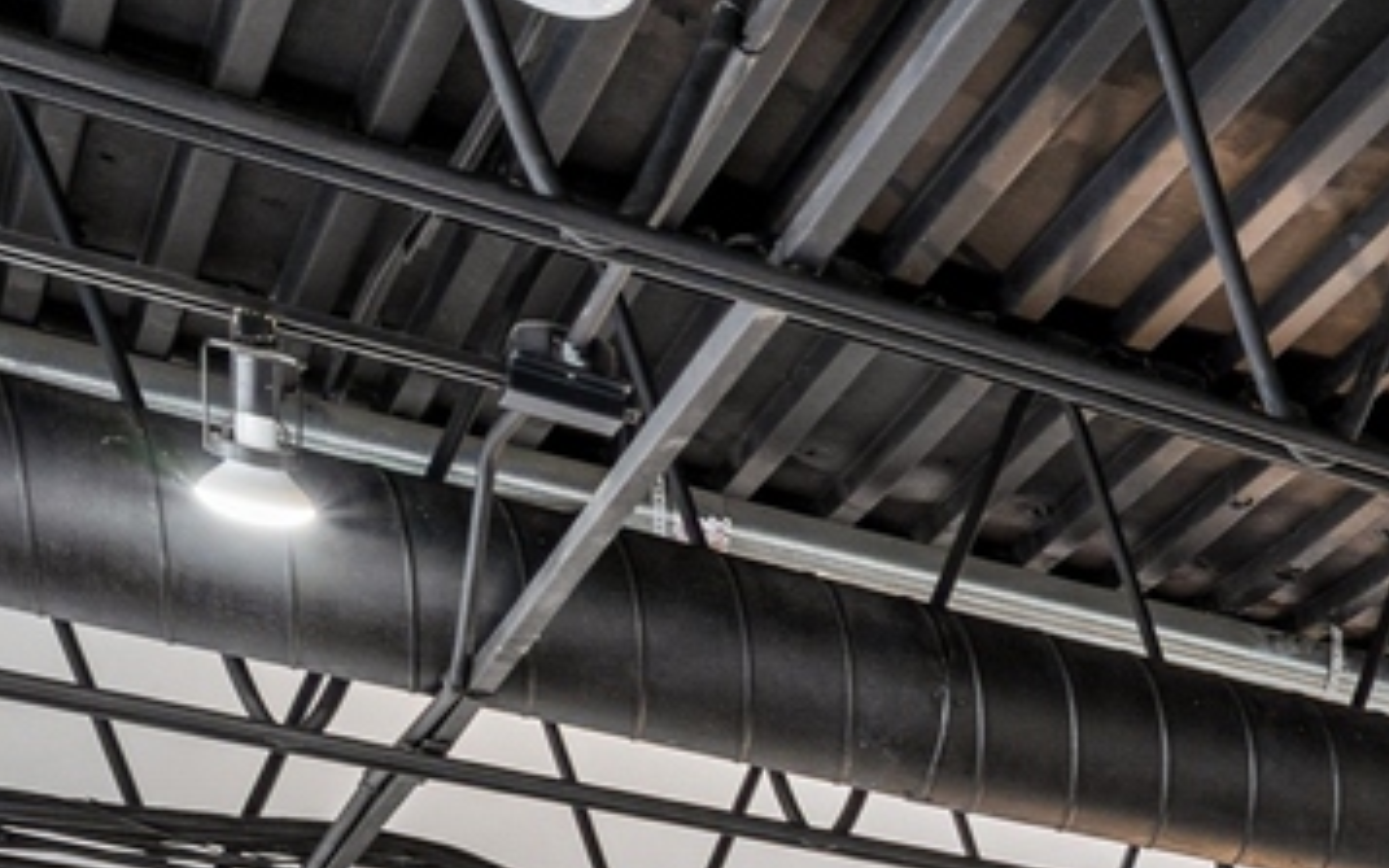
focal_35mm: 76
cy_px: 1720
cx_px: 2309
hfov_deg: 21.0
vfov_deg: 14.3
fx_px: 2888
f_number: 9.5
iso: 200
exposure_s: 1/6
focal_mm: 16.5
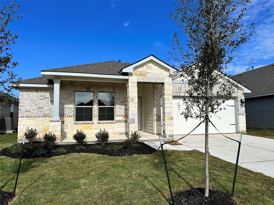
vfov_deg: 56.8
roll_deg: +0.3
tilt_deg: +5.3
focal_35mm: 24
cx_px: 137
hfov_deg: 71.6
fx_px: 190
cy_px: 102
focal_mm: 6.86
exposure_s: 1/8197
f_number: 1.78
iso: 80
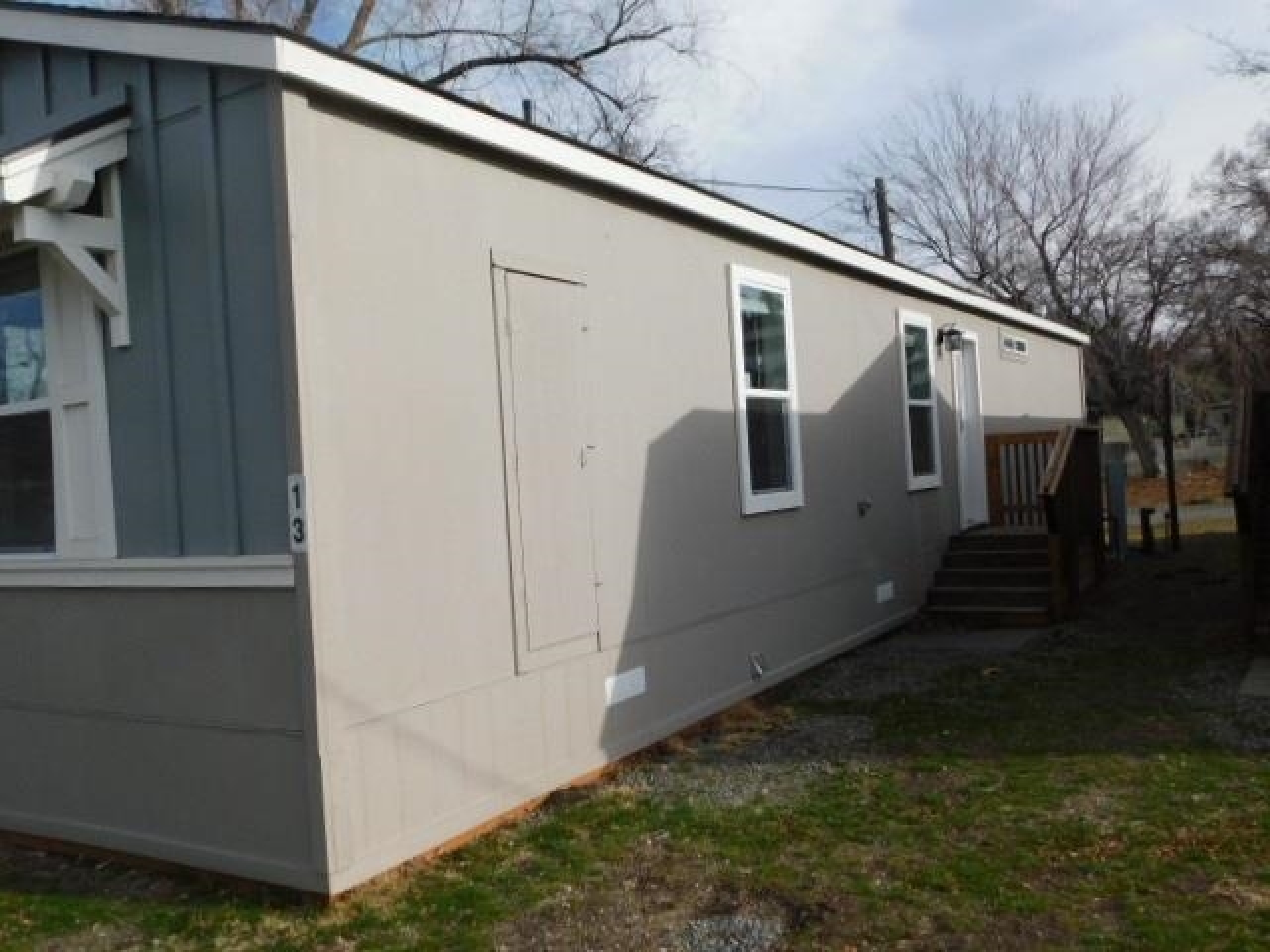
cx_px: 635
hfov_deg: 60.0
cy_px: 476
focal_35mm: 30
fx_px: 1101
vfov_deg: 46.8
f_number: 3.2
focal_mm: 5.3
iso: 125
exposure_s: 1/1250
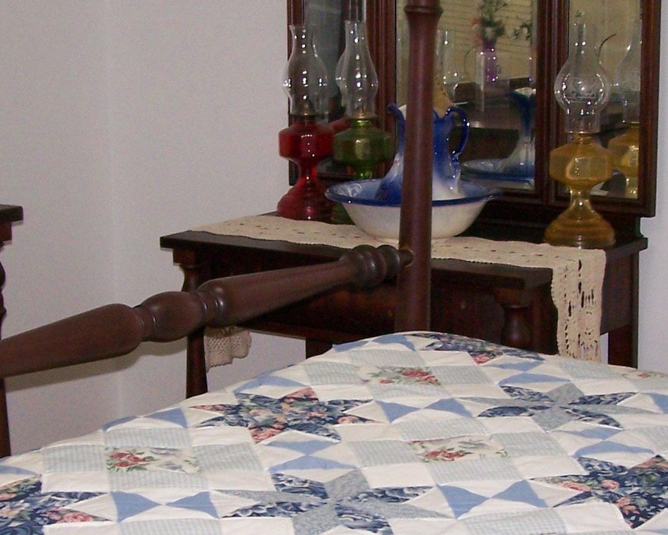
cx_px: 352
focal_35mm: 97
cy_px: 326
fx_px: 1918
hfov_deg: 19.8
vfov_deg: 15.8
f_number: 2.8
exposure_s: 1/60
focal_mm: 6.3
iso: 160
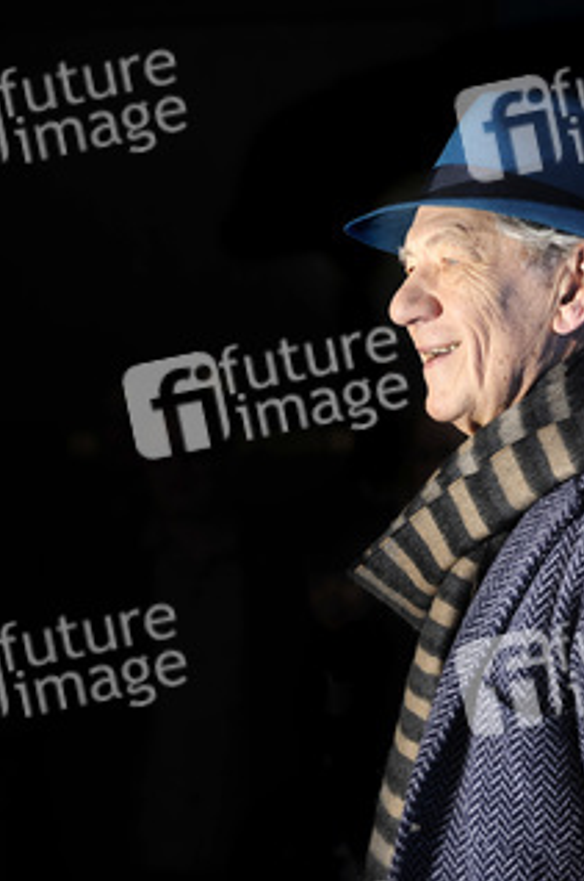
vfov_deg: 12.1
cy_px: 532
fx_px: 4150
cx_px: 346
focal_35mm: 170
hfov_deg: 8.0
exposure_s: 1/200
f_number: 6.3
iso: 200
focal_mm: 135
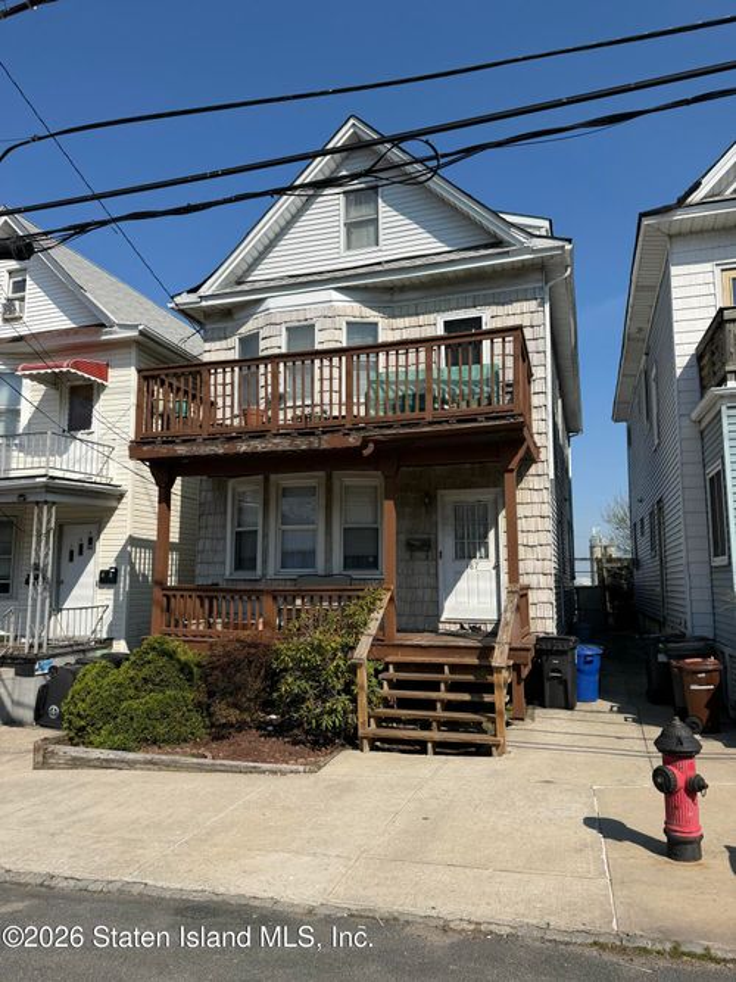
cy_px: 491
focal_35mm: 24
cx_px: 368
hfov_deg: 56.8
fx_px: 681
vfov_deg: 71.6
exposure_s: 1/6173
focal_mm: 6.76
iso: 80
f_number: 1.78
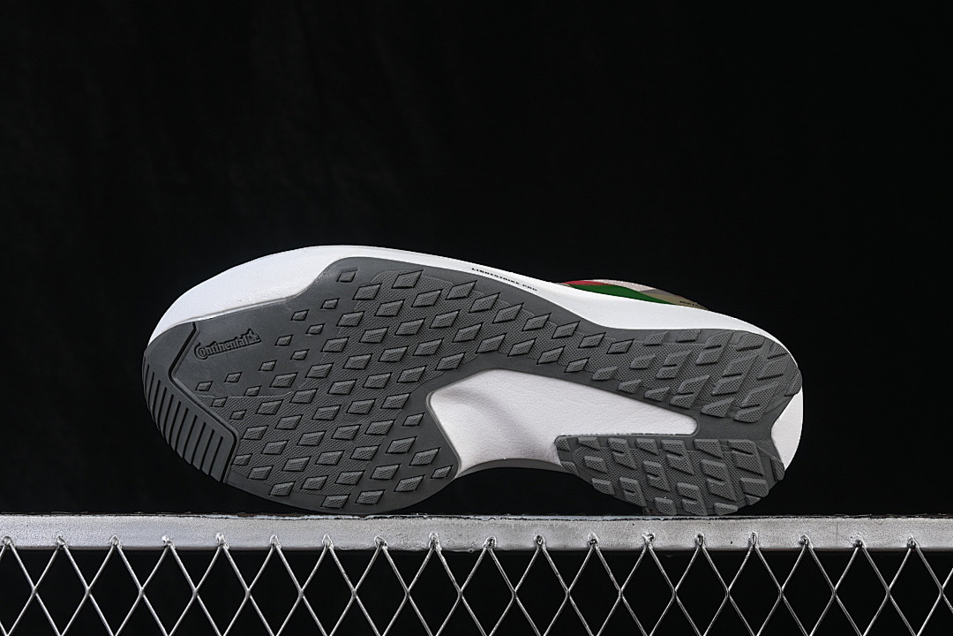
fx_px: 1985
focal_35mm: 75
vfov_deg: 18.2
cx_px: 476
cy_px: 318
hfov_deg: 27.0
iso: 160
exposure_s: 1/80
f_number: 8
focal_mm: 50
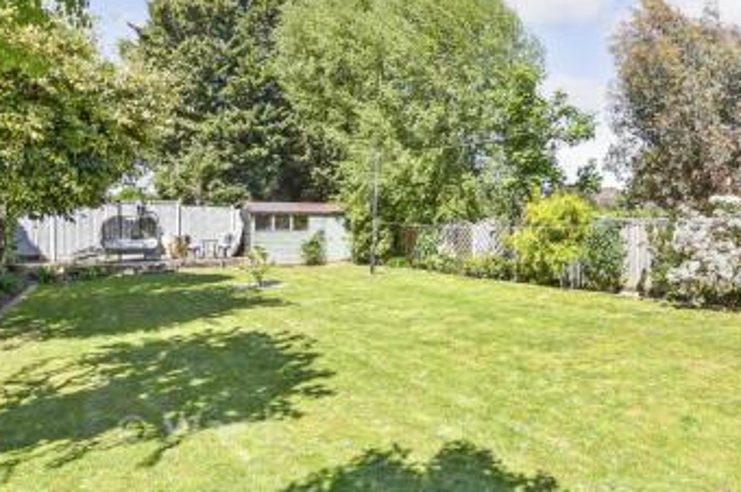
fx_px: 432
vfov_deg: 58.8
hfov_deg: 80.1
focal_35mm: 21
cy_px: 193
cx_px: 453
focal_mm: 10
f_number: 8
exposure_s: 1/500
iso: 320
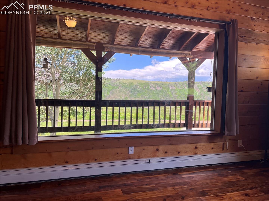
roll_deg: -1.4
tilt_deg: -3.4
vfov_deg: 53.1
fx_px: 202
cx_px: 134
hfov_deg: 67.3
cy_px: 100
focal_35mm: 26
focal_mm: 5.7
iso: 40
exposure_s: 1/159
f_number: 1.5
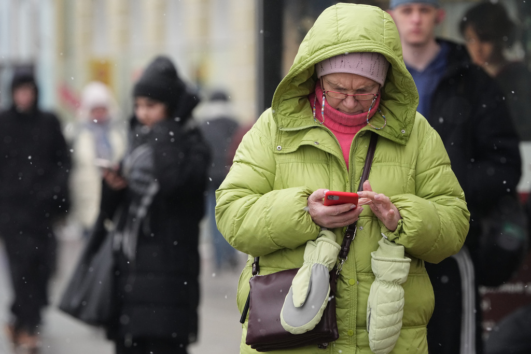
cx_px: 266
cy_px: 177
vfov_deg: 2.4
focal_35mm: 565
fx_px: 8334
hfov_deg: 3.6
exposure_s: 1/250
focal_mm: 565
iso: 2500
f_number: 11
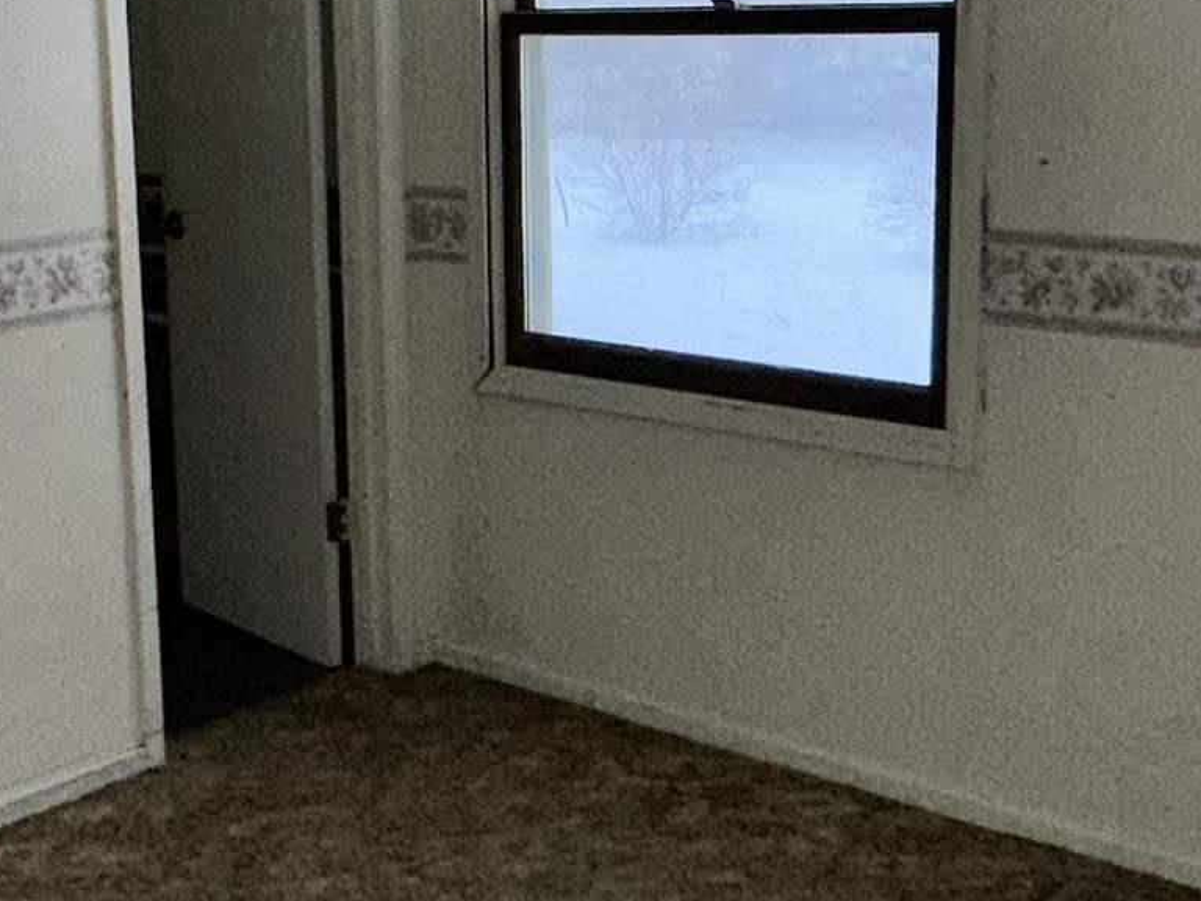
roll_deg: +0.6
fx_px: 1943
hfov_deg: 34.0
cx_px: 389
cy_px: 377
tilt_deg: -10.8
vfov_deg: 26.1
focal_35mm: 56
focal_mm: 2.22
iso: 80
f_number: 2.2
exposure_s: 1/76
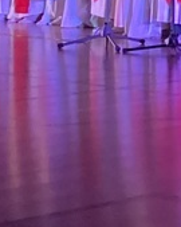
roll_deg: +0.2
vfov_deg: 9.7
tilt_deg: +4.1
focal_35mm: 191
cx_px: 443
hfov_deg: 7.5
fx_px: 1280
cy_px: -167
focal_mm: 3.3
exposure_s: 1/25
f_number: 2.4
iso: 640
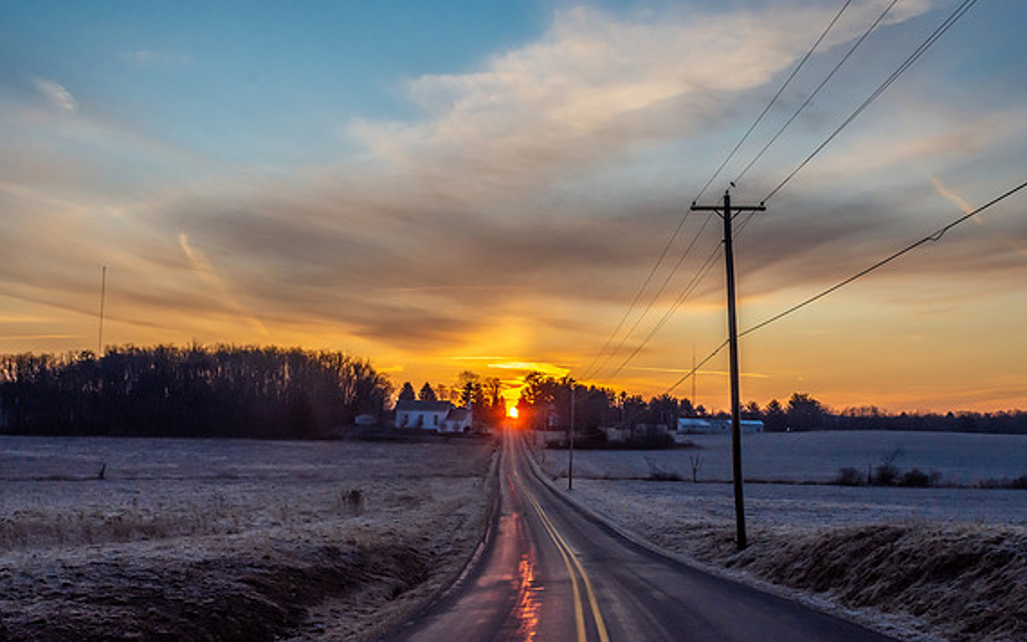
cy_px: 326
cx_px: 502
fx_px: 1175
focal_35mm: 42
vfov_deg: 30.5
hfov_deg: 47.2
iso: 400
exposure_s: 1/500
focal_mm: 26
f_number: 9
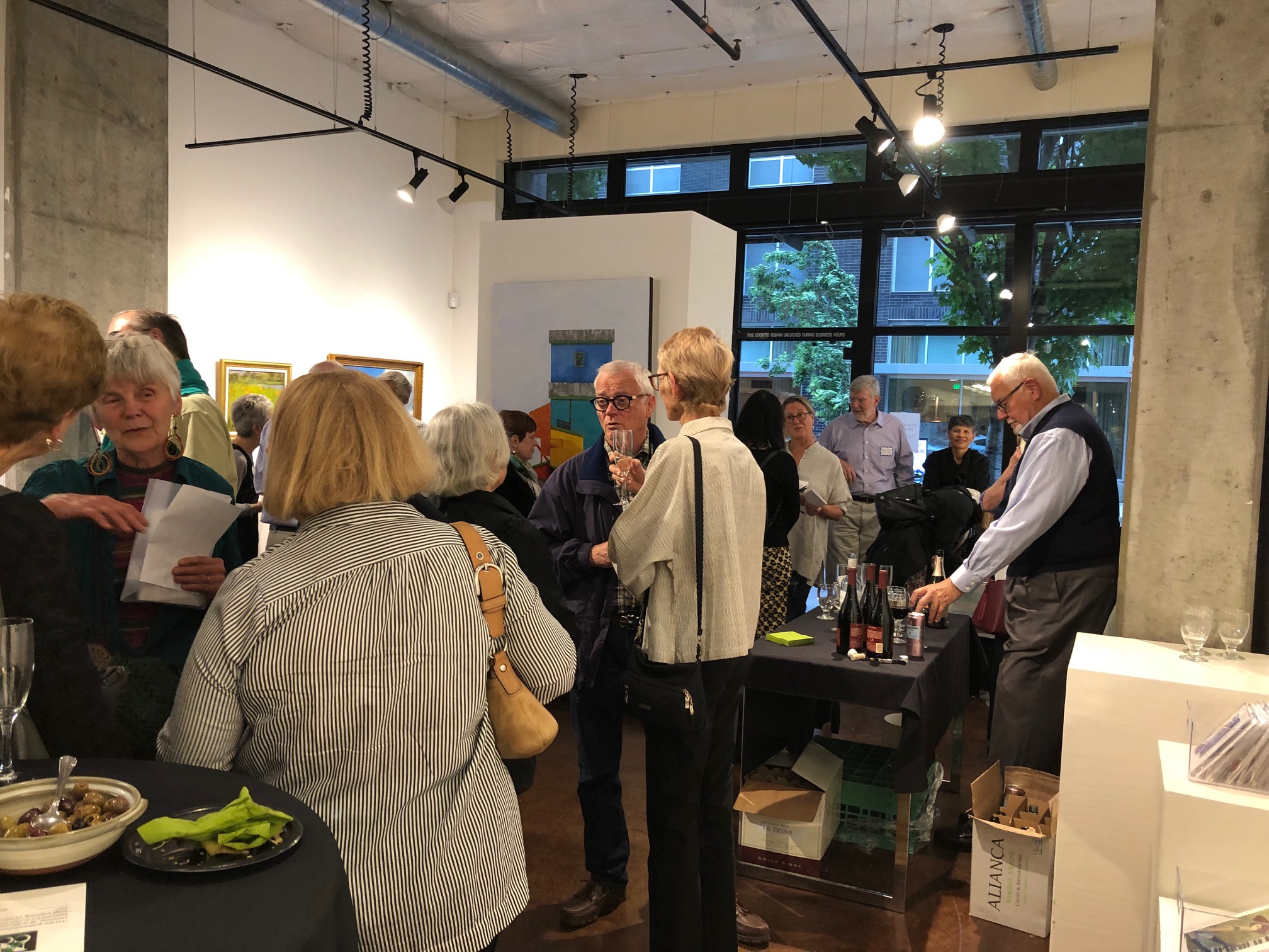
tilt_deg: -3.8
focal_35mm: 28
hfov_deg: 63.4
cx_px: 634
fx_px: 1026
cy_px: 476
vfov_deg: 49.7
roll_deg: -3.1
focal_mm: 3.99
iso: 50
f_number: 1.8
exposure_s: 1/15
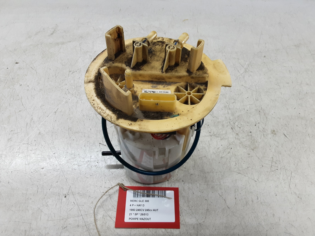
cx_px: 158
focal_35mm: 27
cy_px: 118
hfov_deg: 65.3
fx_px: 246
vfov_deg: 51.4
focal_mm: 2.91
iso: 80
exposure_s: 1/50
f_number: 1.9
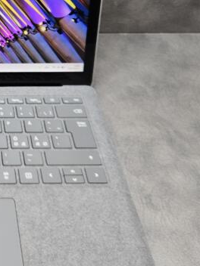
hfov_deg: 20.3
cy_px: 24
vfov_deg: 27.8
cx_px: -52
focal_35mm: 67
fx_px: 516
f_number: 1.8
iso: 125
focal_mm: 5.4
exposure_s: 1/100
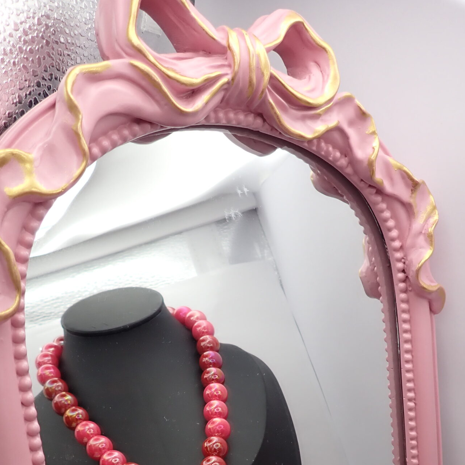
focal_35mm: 44
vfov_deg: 35.1
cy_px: 454
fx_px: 669
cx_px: 252
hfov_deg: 38.3
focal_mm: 4.5
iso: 100
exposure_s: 1/160
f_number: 2
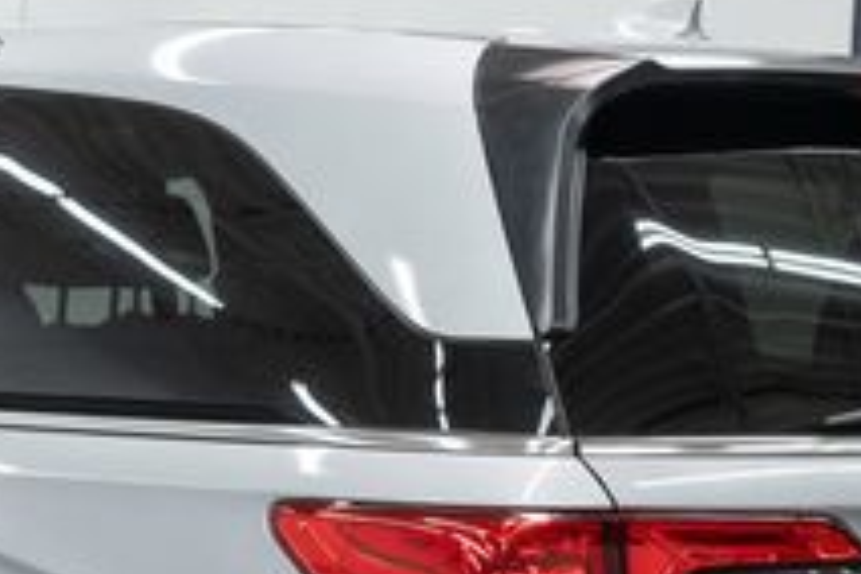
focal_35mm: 126
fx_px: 3013
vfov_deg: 10.7
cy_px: 673
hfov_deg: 16.2
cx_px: 230
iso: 200
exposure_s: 1/40
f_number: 3.2
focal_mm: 28
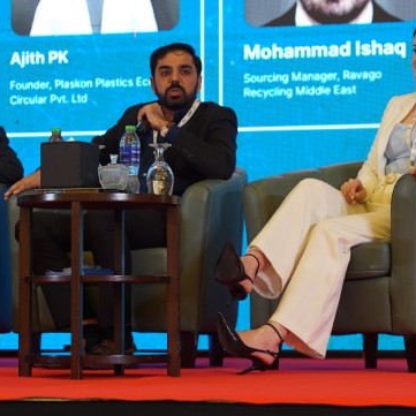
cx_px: 226
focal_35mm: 144
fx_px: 1958
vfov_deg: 12.1
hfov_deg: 12.1
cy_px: 184
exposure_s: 1/160
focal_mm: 85
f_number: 4
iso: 1000
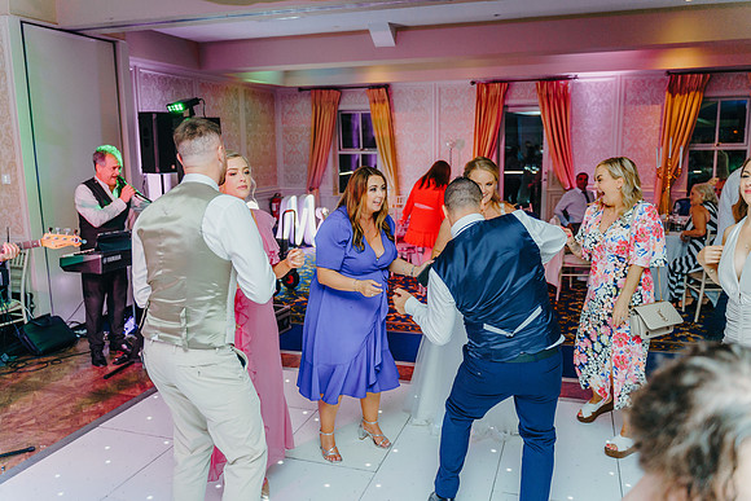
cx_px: 376
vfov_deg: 45.0
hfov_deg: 63.6
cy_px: 250
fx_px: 605
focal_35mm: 29
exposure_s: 1/200
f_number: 2.8
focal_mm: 29
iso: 1600
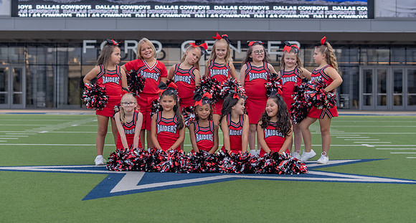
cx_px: 202
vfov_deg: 15.0
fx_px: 848
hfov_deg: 27.6
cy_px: 98
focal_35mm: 78
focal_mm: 70
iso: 100
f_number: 3.5
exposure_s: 1/320
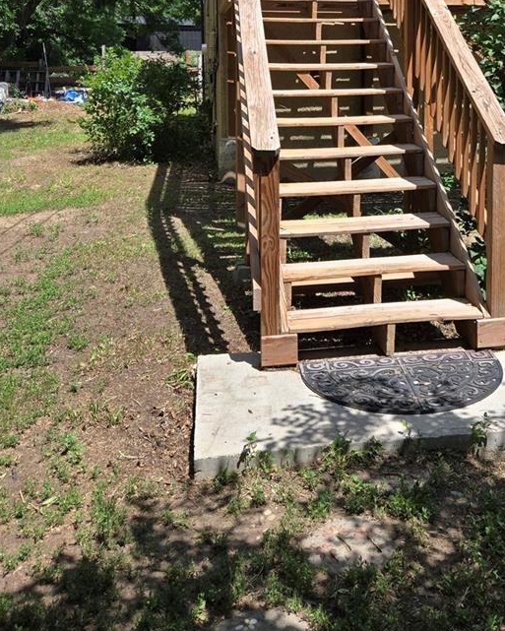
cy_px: 75
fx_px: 784
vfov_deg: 40.8
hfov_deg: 35.0
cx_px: 368
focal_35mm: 42
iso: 64
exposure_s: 1/2921
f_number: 1.8
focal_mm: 5.4
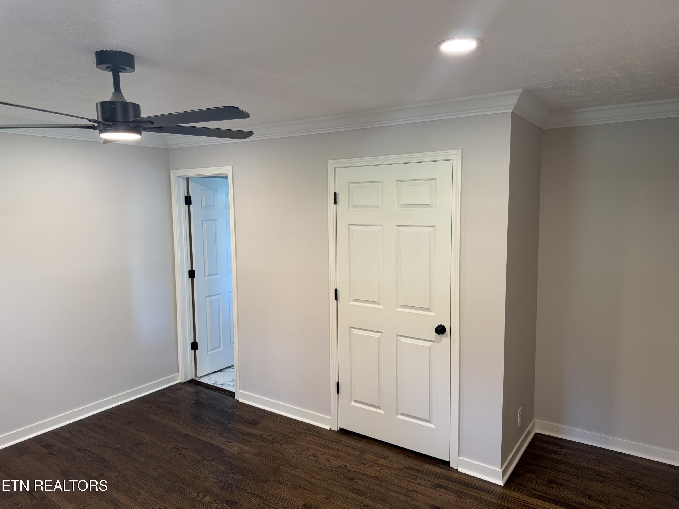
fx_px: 471
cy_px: 254
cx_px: 340
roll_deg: +1.1
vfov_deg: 56.8
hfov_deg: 71.6
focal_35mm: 24
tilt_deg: -6.3
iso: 200
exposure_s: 1/120
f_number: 1.78
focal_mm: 6.76
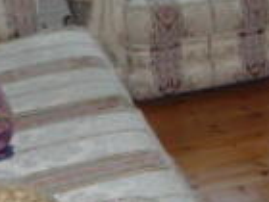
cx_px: 320
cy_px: -74
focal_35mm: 104
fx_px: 808
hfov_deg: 18.0
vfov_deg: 13.6
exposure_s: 1/30
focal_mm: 4.4
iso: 100
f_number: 2.8
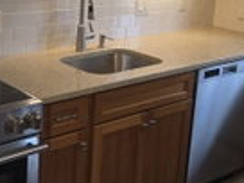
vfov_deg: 20.3
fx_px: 508
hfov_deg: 26.9
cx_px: 83
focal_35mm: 72
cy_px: 43
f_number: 1.8
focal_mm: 5.4
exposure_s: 1/60
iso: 32
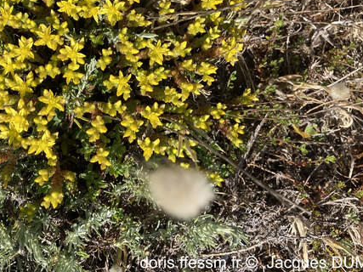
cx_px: 130
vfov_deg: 33.7
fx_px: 440
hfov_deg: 44.3
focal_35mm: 42
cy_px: 69
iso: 20
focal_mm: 3.99
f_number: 1.8
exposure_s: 1/1453
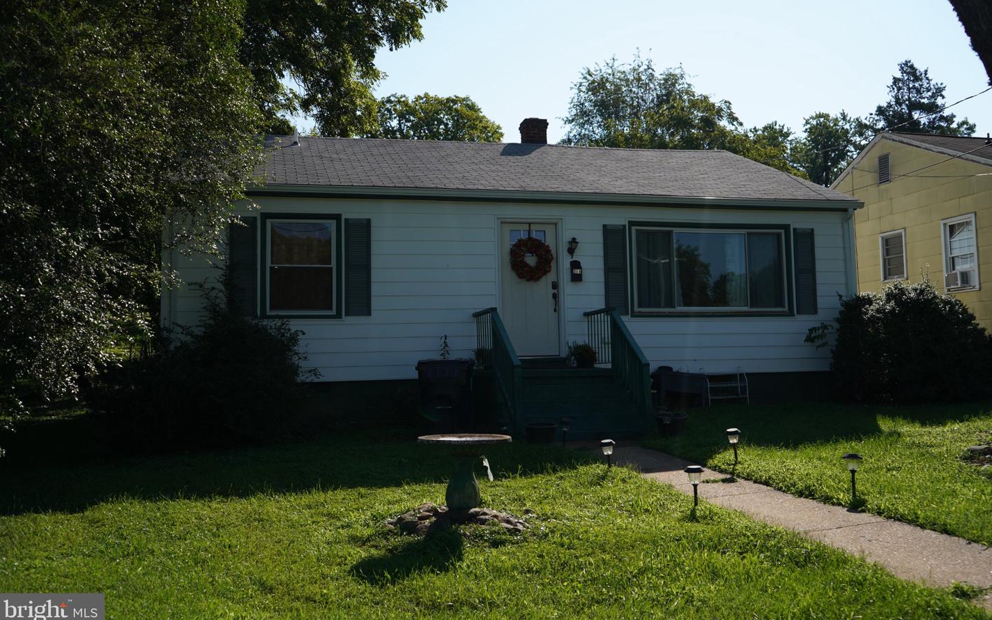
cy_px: 294
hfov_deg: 58.1
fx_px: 892
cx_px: 498
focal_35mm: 33
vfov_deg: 38.3
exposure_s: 1/1000
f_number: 4
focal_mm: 32
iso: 100
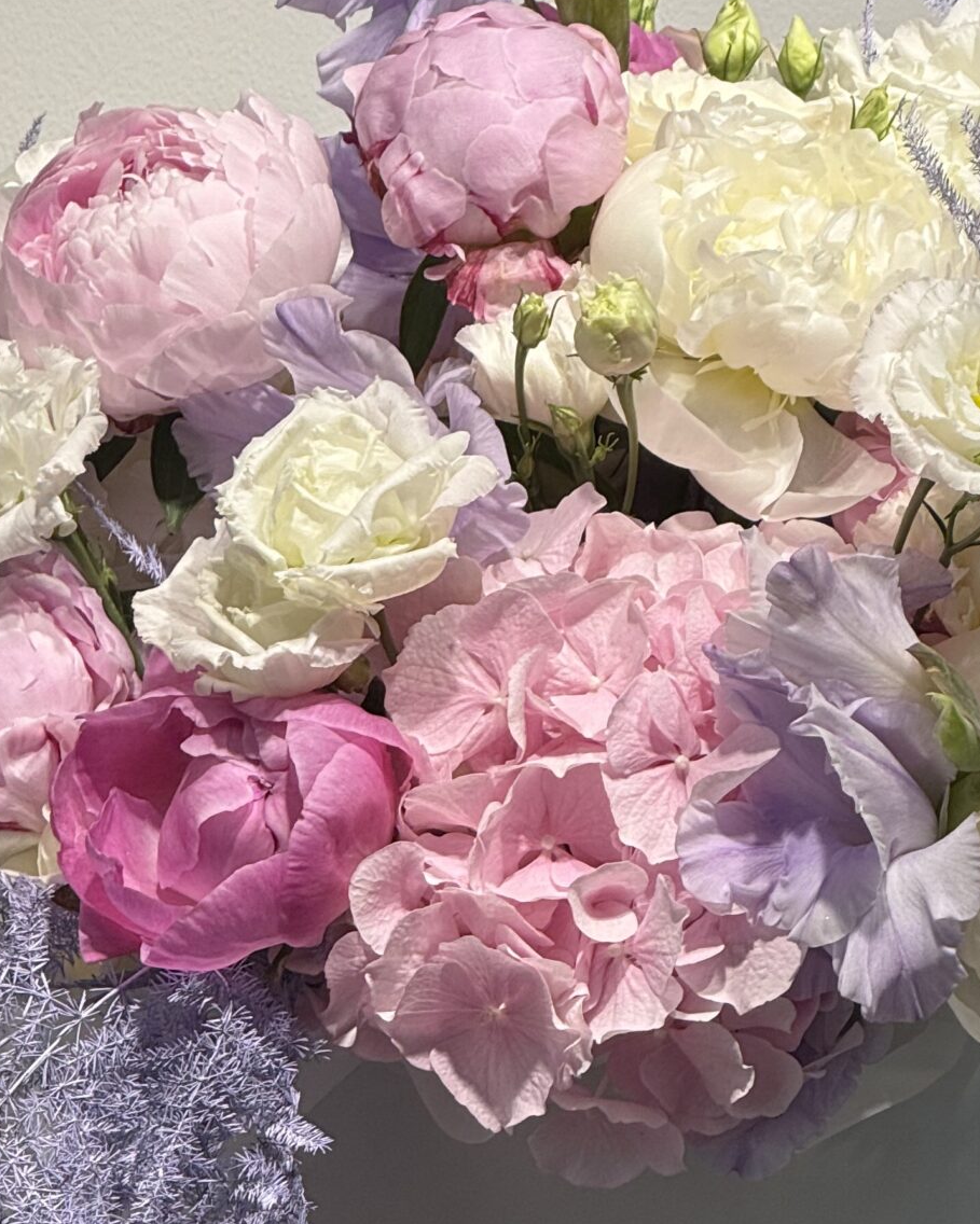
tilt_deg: -4.7
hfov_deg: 5.9
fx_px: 9570
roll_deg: -2.7
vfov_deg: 7.3
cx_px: 608
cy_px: 899
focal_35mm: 264
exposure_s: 1/100
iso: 50
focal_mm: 15.66
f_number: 2.8
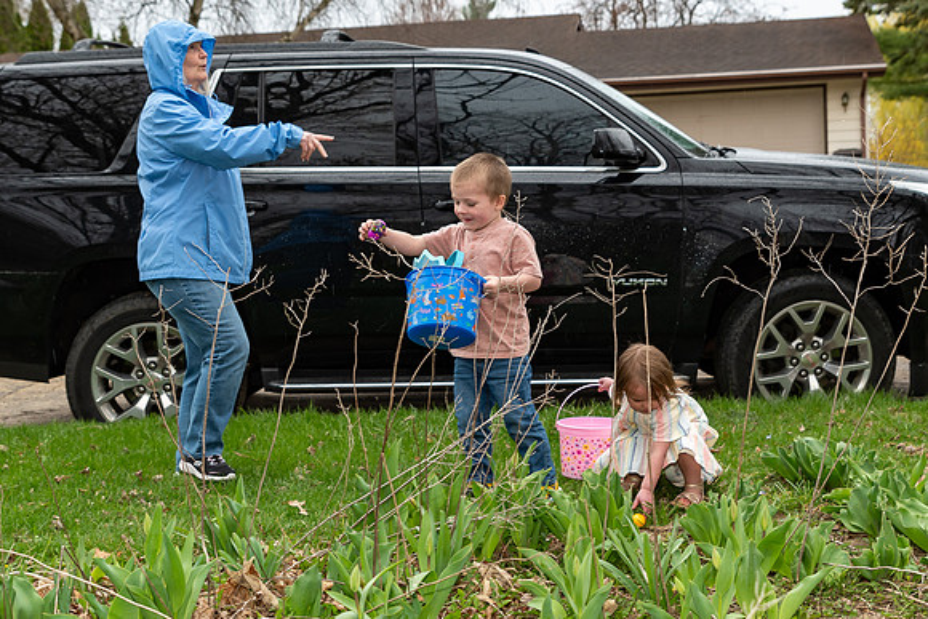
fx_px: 1629
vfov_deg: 21.5
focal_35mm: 63
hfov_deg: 31.8
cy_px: 355
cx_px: 471
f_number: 4
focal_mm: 36
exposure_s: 1/200
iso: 125
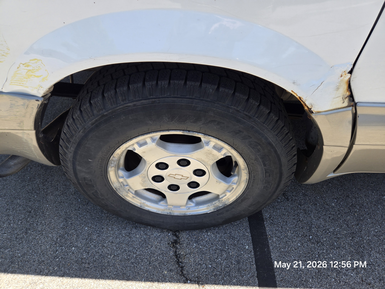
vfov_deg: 58.9
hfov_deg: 73.9
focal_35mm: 23
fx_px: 256
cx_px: 192
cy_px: 144
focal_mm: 5.4
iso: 25
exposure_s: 1/412
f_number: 1.8
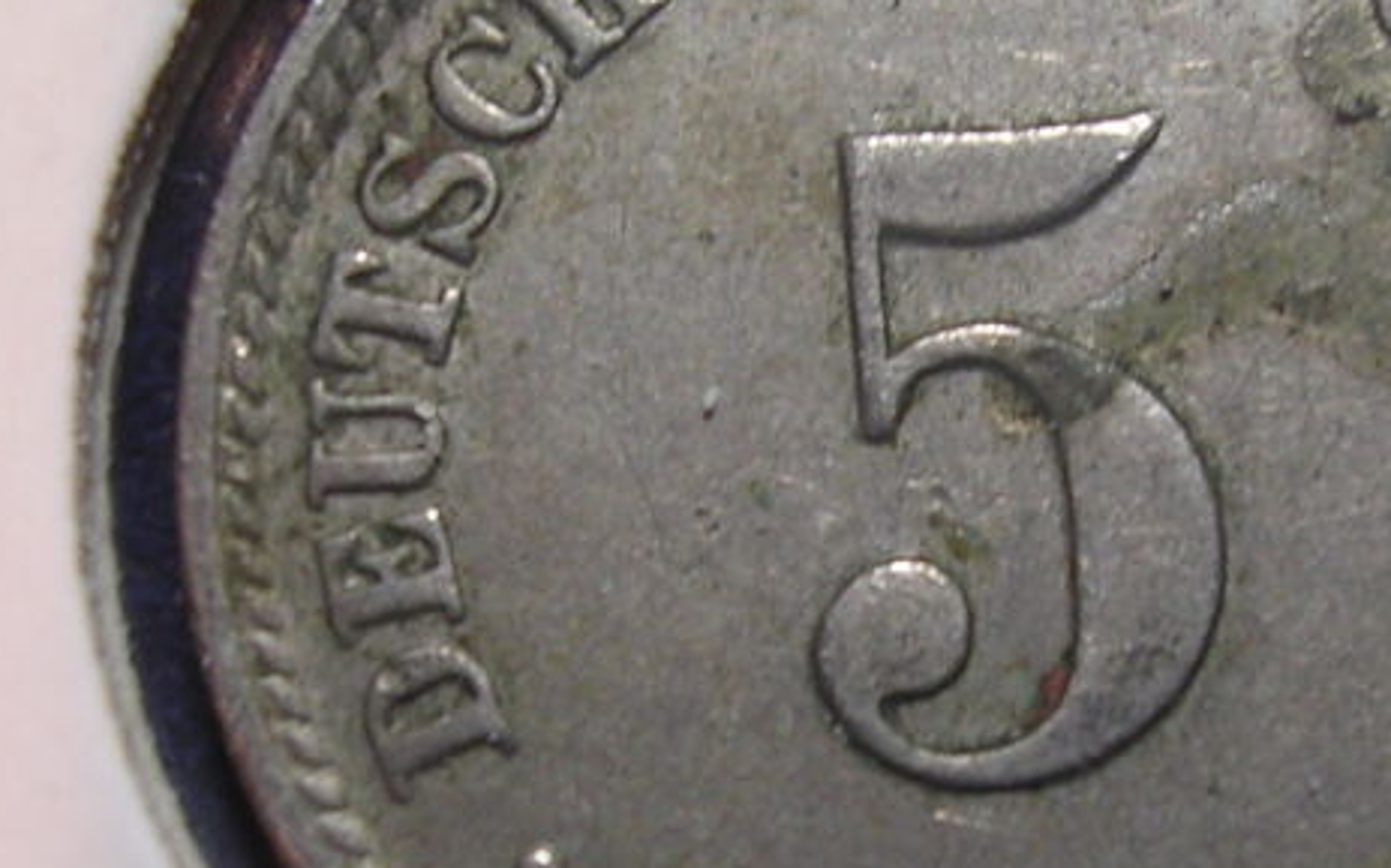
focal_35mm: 87
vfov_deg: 15.0
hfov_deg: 23.8
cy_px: 466
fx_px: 3297
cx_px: 883
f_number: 2.8
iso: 100
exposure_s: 1/11
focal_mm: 5.8
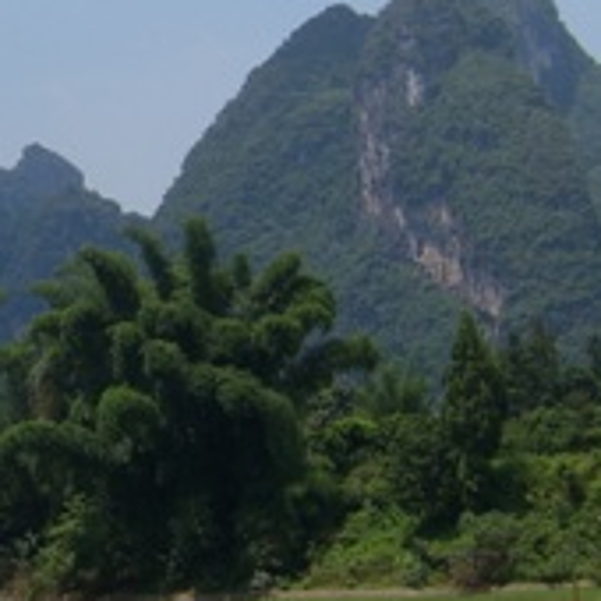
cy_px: 251
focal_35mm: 103
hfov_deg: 16.1
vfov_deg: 16.9
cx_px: -145
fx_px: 2023
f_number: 6.7
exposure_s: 1/272
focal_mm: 8.13
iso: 50
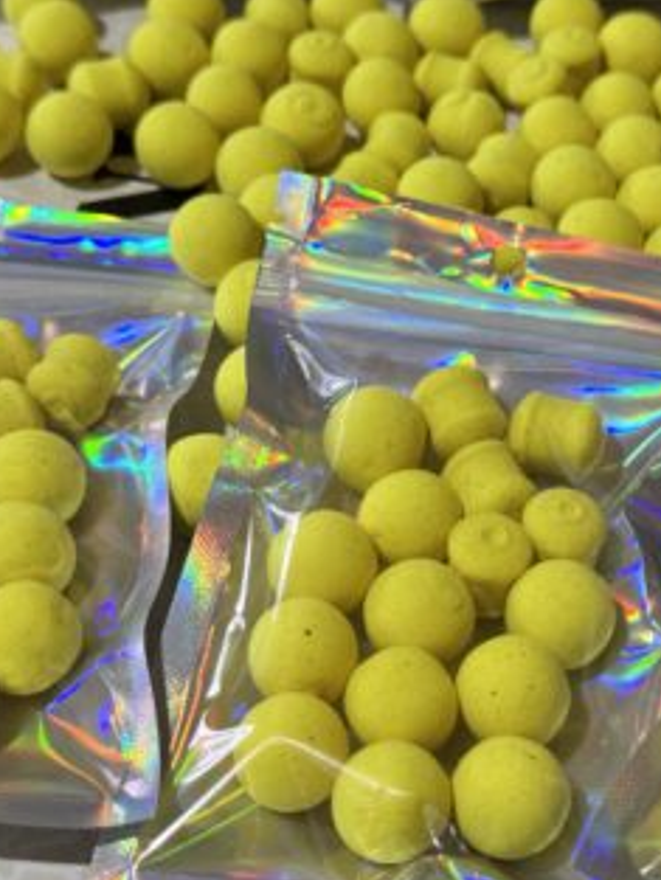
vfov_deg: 29.4
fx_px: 1679
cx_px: 456
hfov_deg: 22.2
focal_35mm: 66
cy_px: 448
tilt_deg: -46.1
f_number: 1.78
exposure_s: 1/50
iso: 250
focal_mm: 6.76
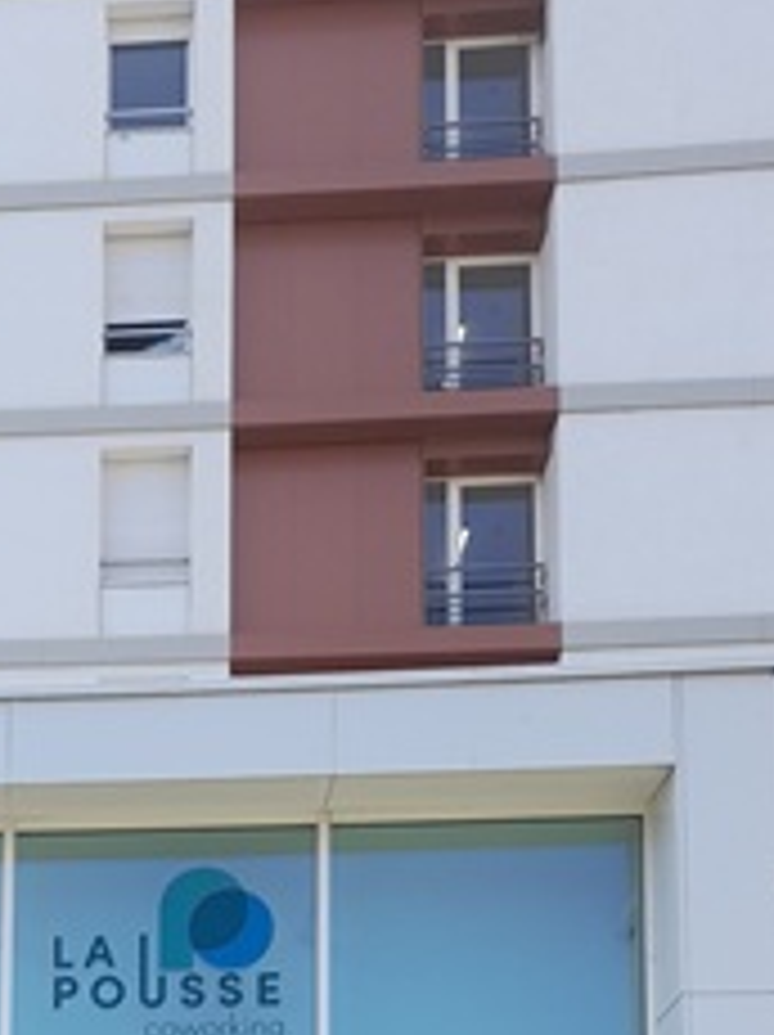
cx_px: -212
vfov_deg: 22.2
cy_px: 1508
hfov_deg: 18.6
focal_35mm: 74
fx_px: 2210
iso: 20
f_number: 2
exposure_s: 1/279
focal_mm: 4.6
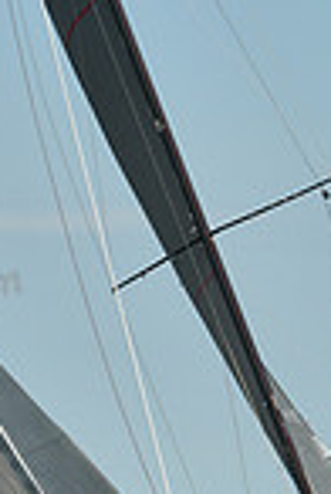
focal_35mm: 404
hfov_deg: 3.4
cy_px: 108
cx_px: 198
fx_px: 5545
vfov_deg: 5.1
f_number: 11
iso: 320
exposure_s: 1/1000
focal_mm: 102
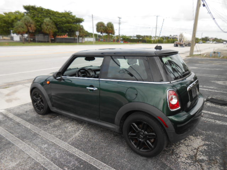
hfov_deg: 67.3
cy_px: 85
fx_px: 170
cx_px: 114
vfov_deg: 53.1
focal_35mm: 26
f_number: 3.5
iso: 80
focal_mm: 4.6
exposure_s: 1/250
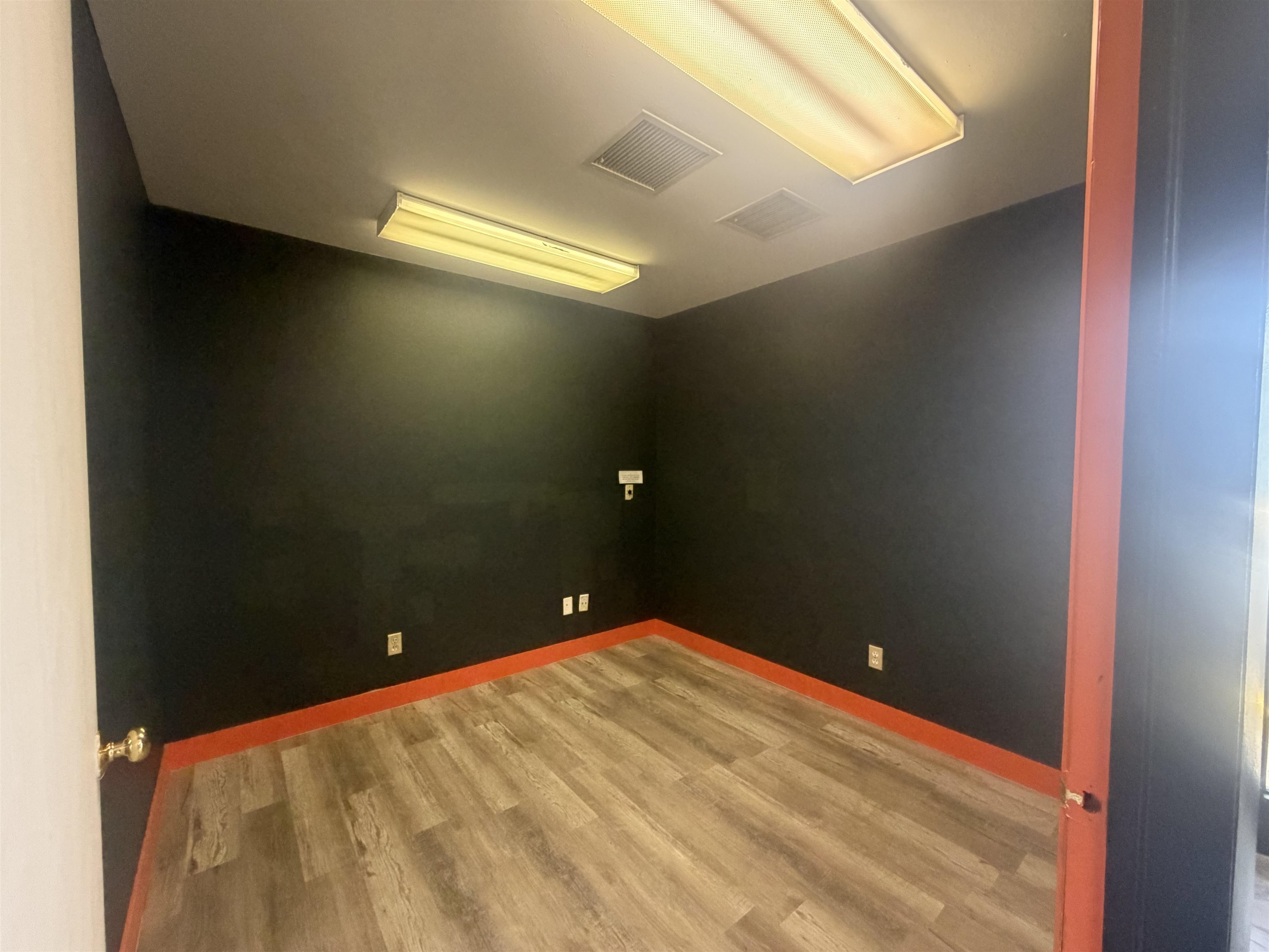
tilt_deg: -2.5
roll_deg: +0.2
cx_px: 634
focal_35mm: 14
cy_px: 476
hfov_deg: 102.1
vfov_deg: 85.7
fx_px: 513
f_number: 2.2
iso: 500
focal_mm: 2.22
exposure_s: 1/60
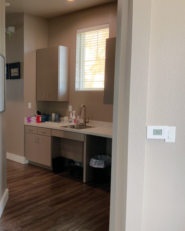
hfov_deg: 38.4
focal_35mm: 38
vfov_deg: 47.9
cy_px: 115
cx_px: 52
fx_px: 260
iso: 40
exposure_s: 1/60
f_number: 1.8
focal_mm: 3
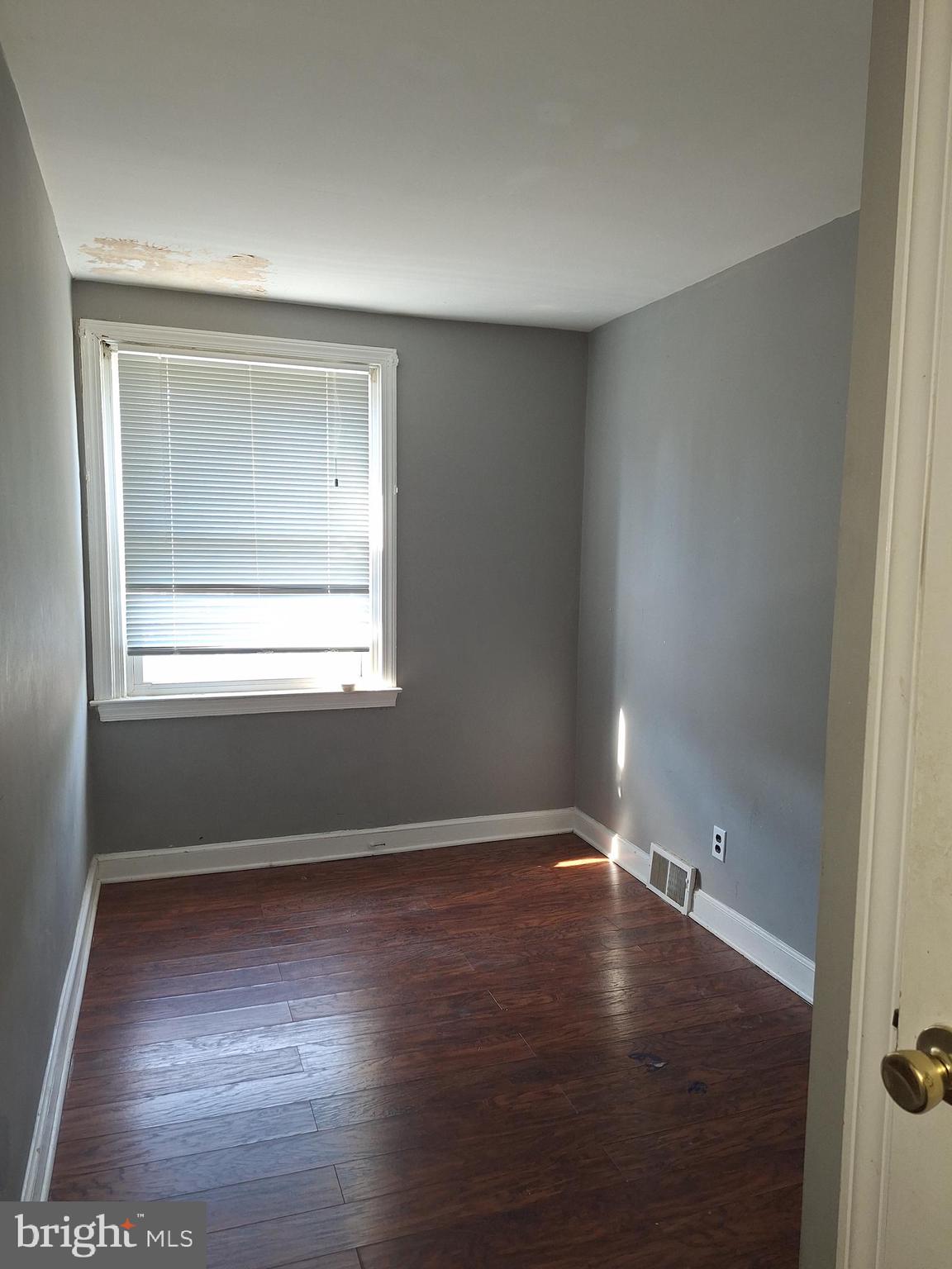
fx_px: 843
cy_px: 634
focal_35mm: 23
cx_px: 476
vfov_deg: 73.9
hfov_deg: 58.9
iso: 25
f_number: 1.8
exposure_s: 1/40
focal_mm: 5.54
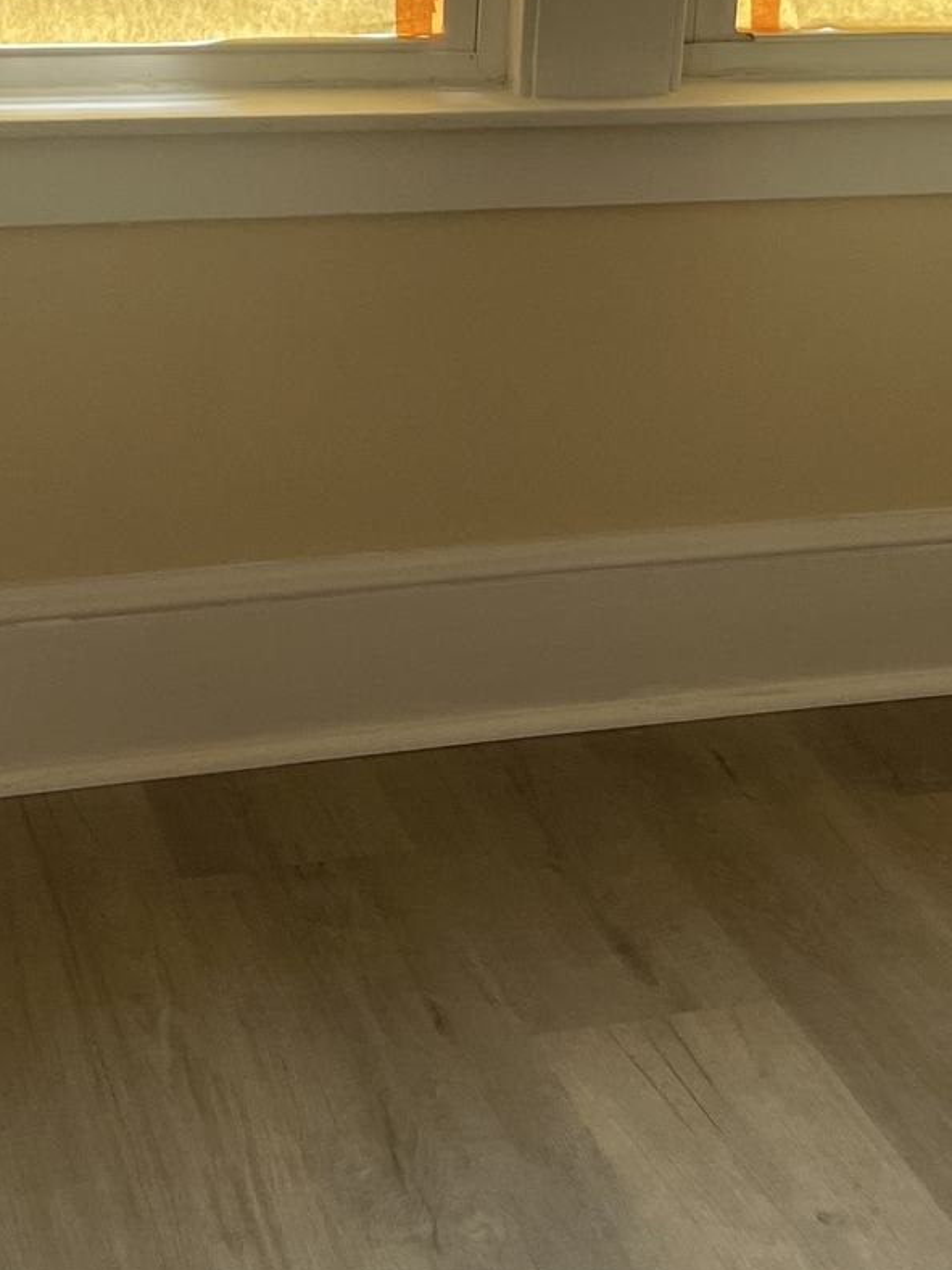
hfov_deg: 19.4
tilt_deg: -12.7
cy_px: 132
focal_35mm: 76
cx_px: 488
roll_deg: -2.2
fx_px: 2787
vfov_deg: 24.9
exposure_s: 1/121
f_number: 1.5
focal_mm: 5.7
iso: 50
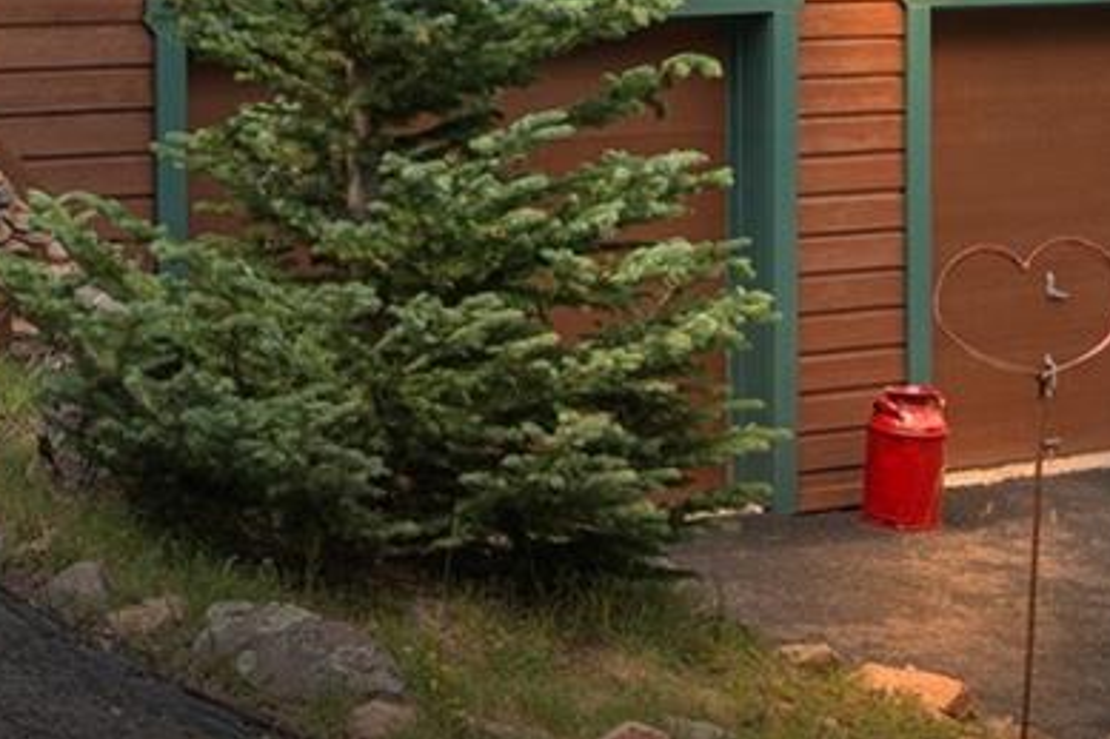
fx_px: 3298
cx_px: -40
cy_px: -387
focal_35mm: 107
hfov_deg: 18.5
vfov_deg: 12.2
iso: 160
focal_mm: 26
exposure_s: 1/40
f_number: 8
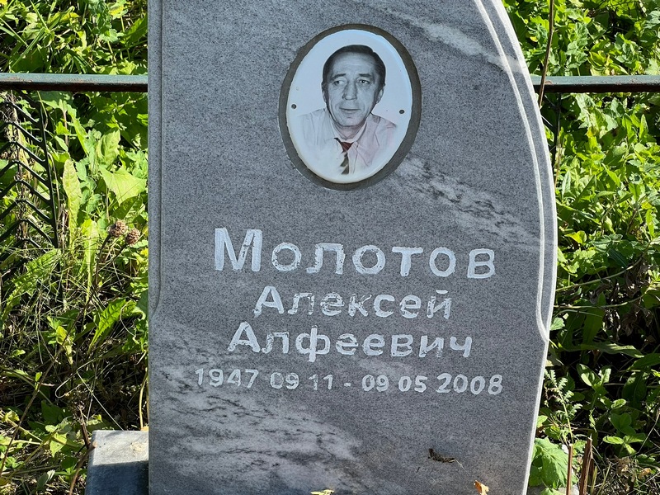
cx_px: 330
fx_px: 1468
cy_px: 248
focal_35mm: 77
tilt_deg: -31.6
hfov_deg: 25.3
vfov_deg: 19.1
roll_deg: -1.5
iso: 25
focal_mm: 9
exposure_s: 1/242
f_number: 2.8
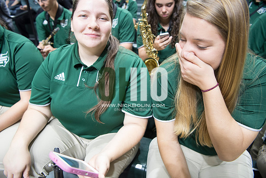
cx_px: 133
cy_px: 89
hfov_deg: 73.7
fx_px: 177
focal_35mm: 24
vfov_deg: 53.2
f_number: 3.5
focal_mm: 24
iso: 2000
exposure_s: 1/125
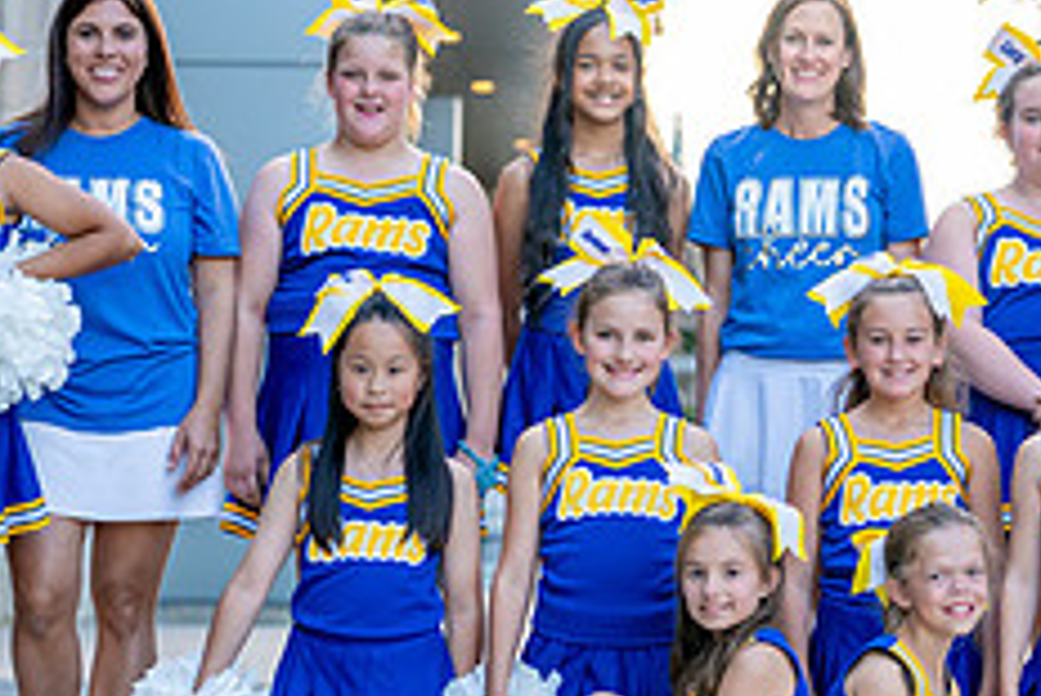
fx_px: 3993
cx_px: 788
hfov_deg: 14.8
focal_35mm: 138
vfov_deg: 9.9
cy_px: 252
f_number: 2
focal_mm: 50
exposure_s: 1/400
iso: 640
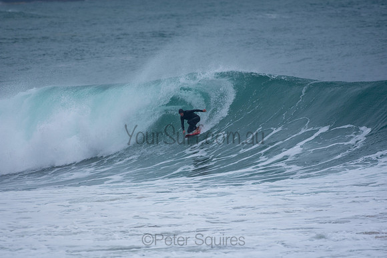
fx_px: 8064
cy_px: 129
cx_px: 194
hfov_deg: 2.7
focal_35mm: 750
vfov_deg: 1.8
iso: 200
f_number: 5.6
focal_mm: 500
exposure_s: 1/1000
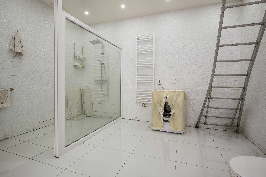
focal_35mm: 17
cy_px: 88
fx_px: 126
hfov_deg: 93.3
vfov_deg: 70.4
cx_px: 133
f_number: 10
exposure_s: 1/3
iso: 250
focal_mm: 17
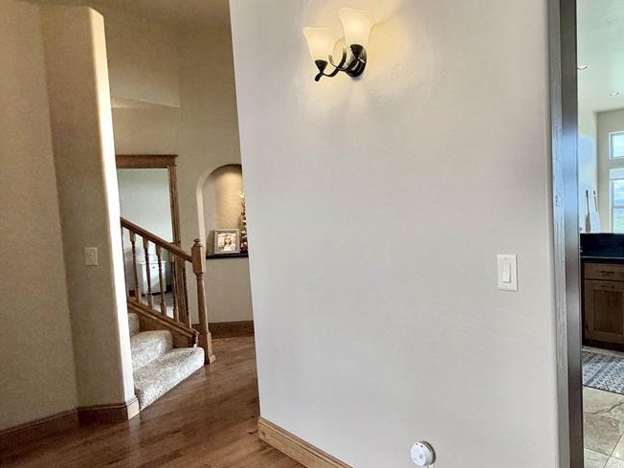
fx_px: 397
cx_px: 461
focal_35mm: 22
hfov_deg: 71.6
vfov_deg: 61.1
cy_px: 244
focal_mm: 2.22
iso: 200
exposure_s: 1/120
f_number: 2.2
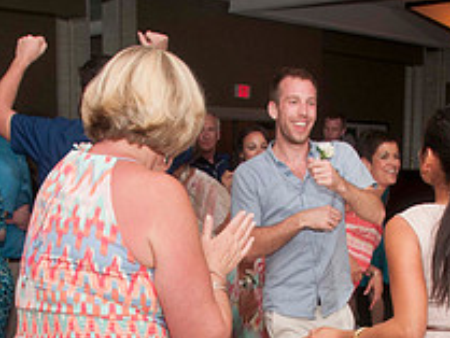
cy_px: 393
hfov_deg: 27.0
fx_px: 937
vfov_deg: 19.4
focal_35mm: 72
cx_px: 261
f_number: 5.6
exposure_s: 1/60
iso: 400
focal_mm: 18
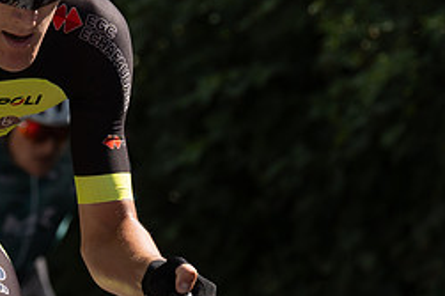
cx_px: -146
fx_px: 6806
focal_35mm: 551
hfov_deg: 3.7
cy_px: 35
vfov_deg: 2.5
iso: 100
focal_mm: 109
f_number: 3.5
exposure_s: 1/1000
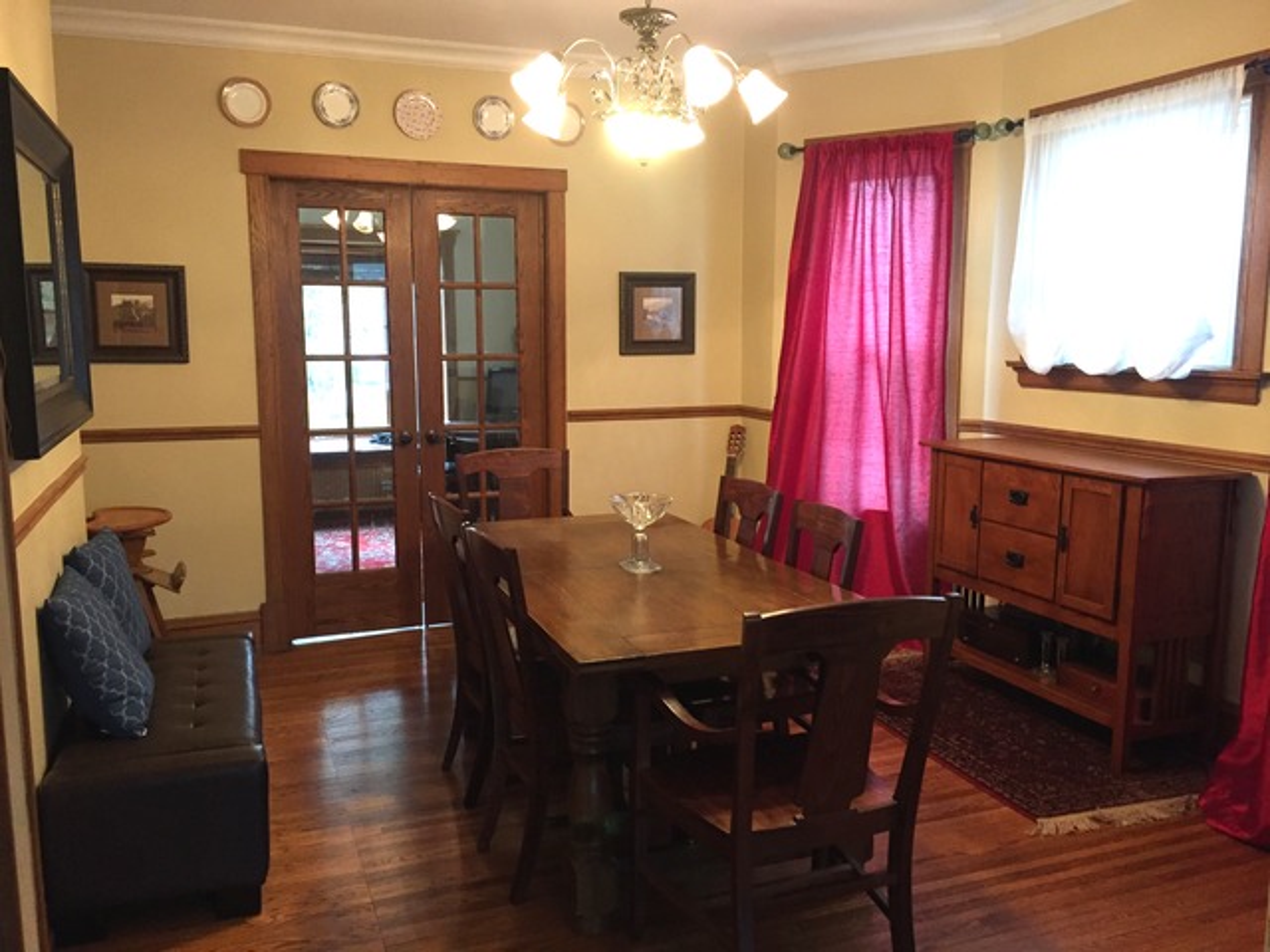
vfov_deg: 48.2
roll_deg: -0.7
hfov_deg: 61.7
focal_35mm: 29
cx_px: 635
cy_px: 476
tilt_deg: -8.8
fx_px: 1064
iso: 200
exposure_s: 1/30
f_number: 2.2
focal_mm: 4.15
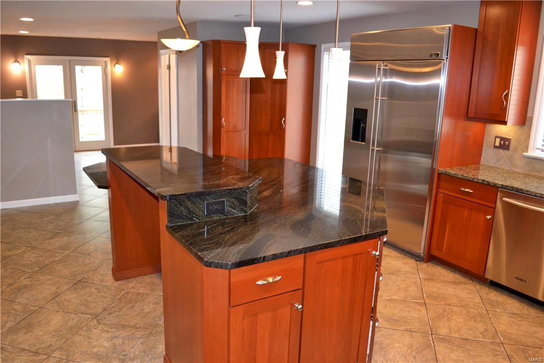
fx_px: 408
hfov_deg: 67.4
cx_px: 272
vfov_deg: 47.9
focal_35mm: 27
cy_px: 182
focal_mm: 18
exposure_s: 1/60
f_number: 3.5
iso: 1000
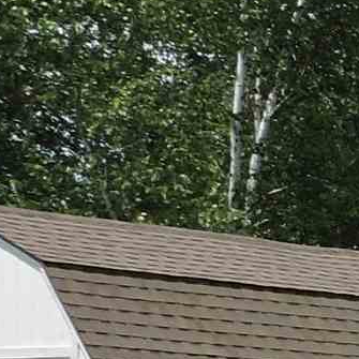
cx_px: 1239
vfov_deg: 6.1
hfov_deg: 5.6
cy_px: 602
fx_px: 3332
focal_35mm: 284
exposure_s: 1/1250
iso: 100
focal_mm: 6.2
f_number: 3.3
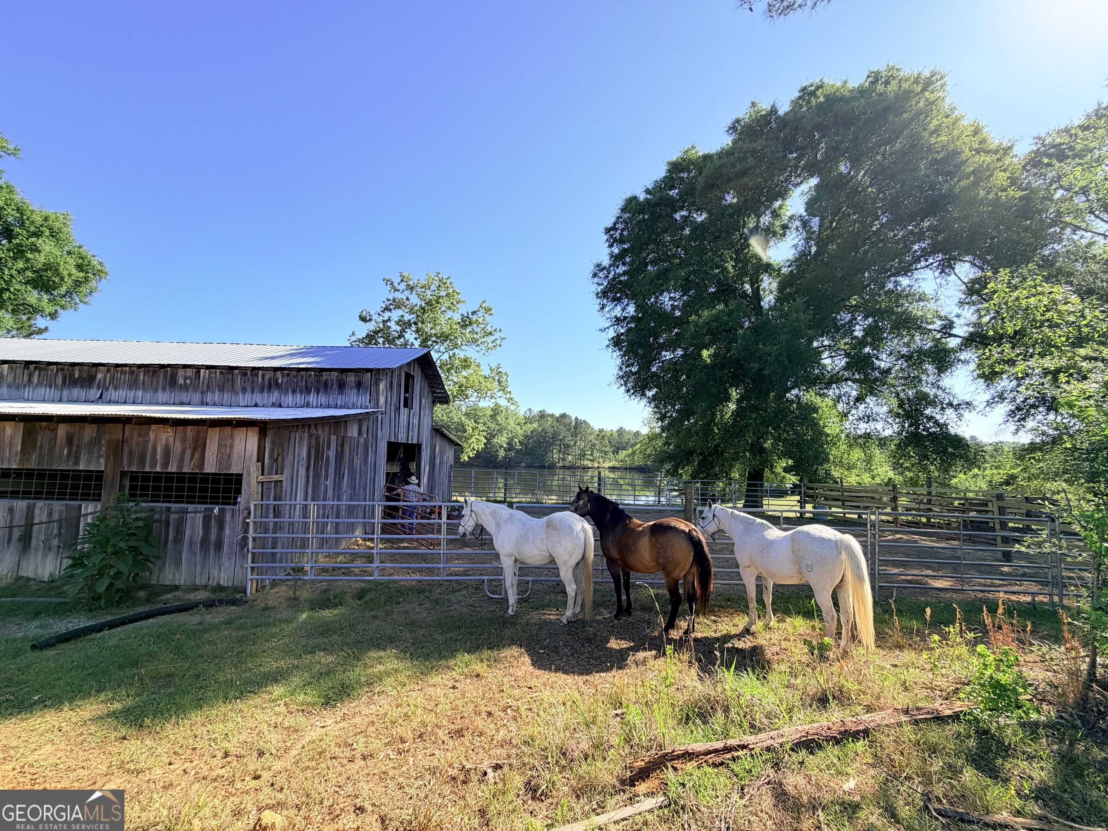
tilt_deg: +3.8
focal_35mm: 14
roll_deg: -1.0
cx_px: 554
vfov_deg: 85.7
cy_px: 416
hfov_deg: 102.1
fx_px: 448
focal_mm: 2.22
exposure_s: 1/770
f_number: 2.2
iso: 40
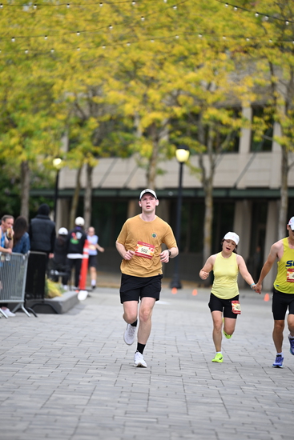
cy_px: 220
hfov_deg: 6.9
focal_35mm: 200
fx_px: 2448
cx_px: 147
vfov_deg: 10.3
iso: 640
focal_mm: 200
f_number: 2.8
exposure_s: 1/2000
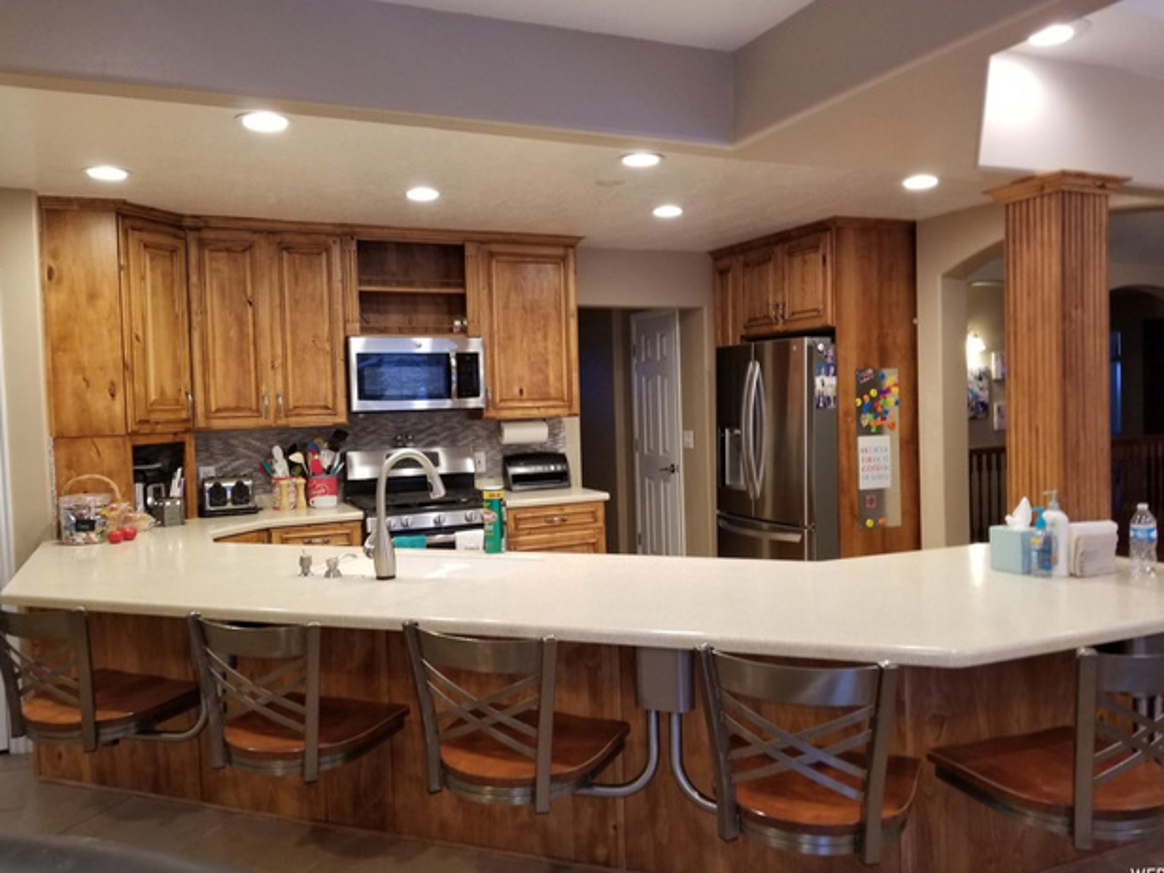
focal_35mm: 27
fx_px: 908
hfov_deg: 65.3
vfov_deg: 51.4
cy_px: 429
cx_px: 595
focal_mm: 4.3
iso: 160
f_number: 1.7
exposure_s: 1/60
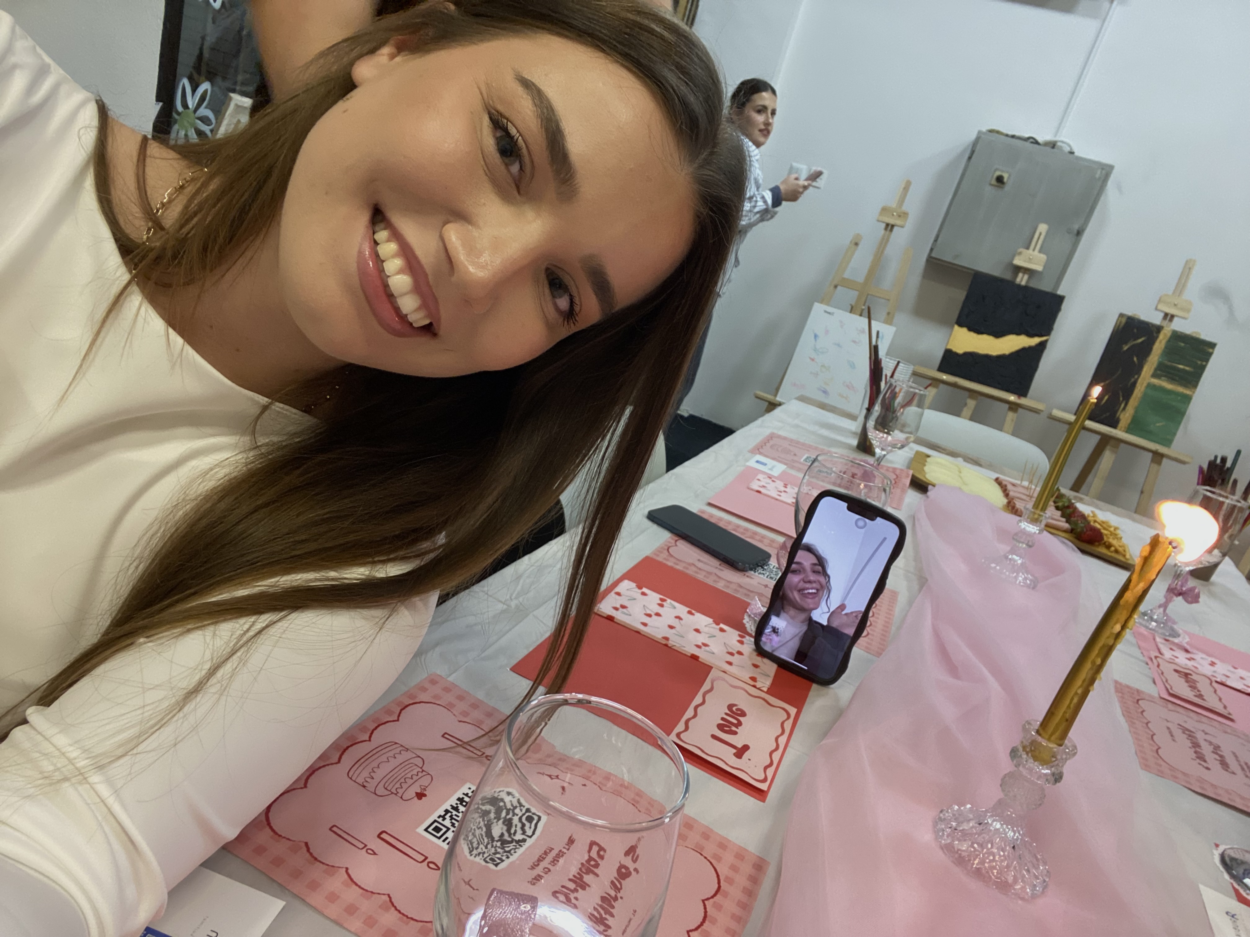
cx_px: 625
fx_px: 831
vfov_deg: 58.9
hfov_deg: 73.9
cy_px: 468
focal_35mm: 23
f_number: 2.2
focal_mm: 2.71
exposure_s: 1/60
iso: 250
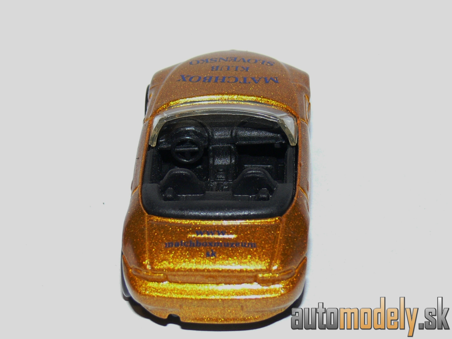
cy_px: 169
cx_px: 225
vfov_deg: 12.6
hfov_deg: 16.7
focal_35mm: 118
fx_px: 1541
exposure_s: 1/30
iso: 100
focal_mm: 15.7
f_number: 4
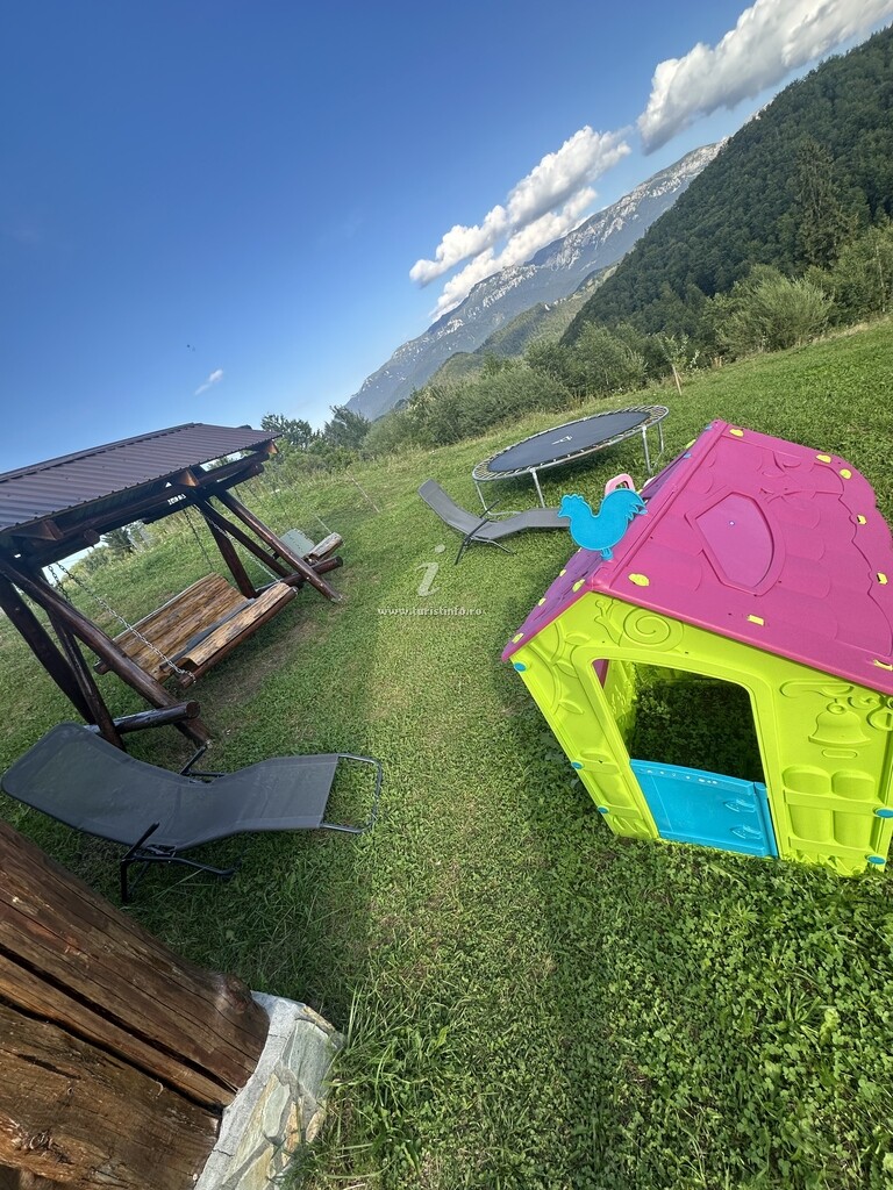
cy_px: 595
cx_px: 446
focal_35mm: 14
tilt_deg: -19.8
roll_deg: +31.5
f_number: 2.2
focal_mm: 2.22
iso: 40
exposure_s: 1/540
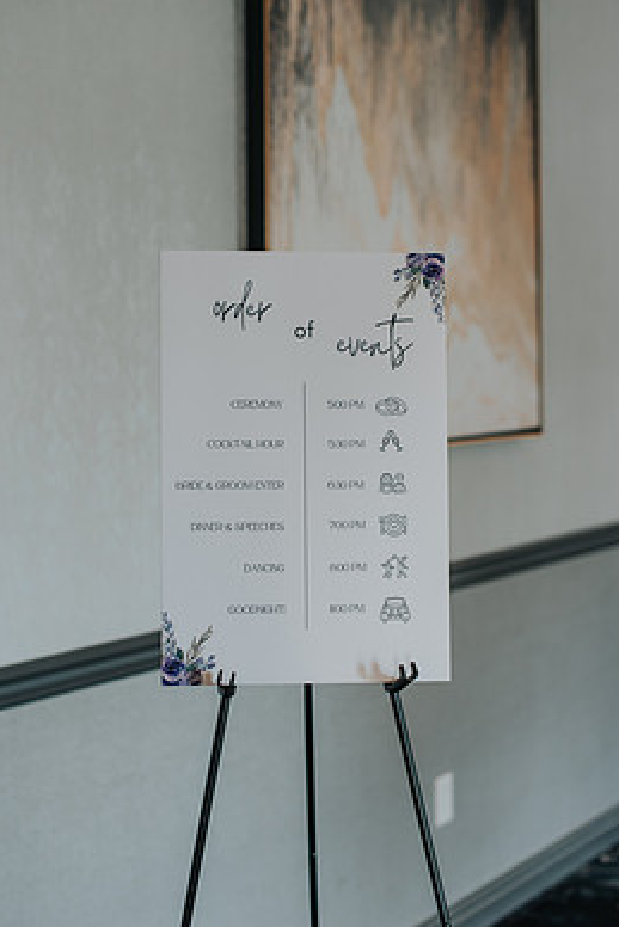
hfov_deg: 23.4
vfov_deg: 34.5
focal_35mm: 58
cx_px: 299
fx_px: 1494
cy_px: 492
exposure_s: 1/50
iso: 220
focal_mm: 50
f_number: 3.2
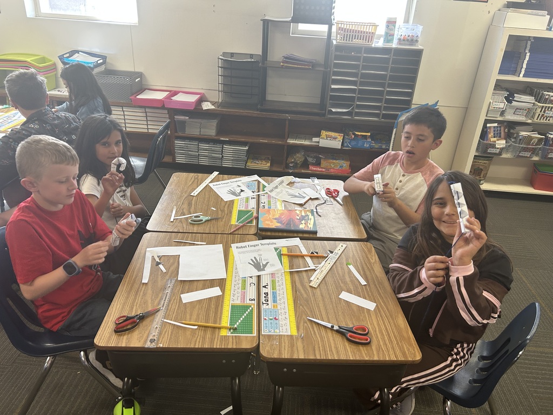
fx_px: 415
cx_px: 276
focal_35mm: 26
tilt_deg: -26.8
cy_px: 208
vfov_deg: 53.1
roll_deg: -3.3
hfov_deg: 67.3
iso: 100
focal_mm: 5.7
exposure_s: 1/120
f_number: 1.5
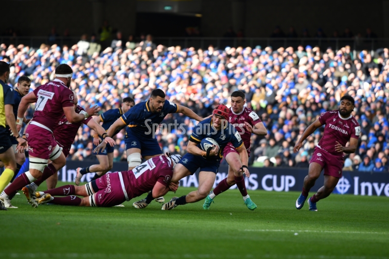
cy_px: 130
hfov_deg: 6.9
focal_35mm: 300
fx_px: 3241
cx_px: 194
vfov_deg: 4.6
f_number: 2.8
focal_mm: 200
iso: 180
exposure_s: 1/1000
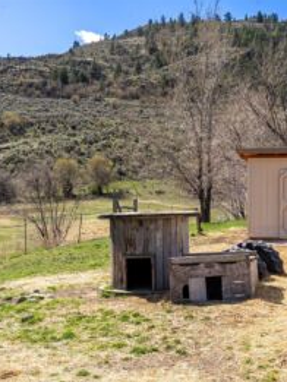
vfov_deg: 33.9
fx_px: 627
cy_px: 190
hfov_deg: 25.5
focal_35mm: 57
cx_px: 209
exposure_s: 1/3200
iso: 50
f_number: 11
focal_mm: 38.5
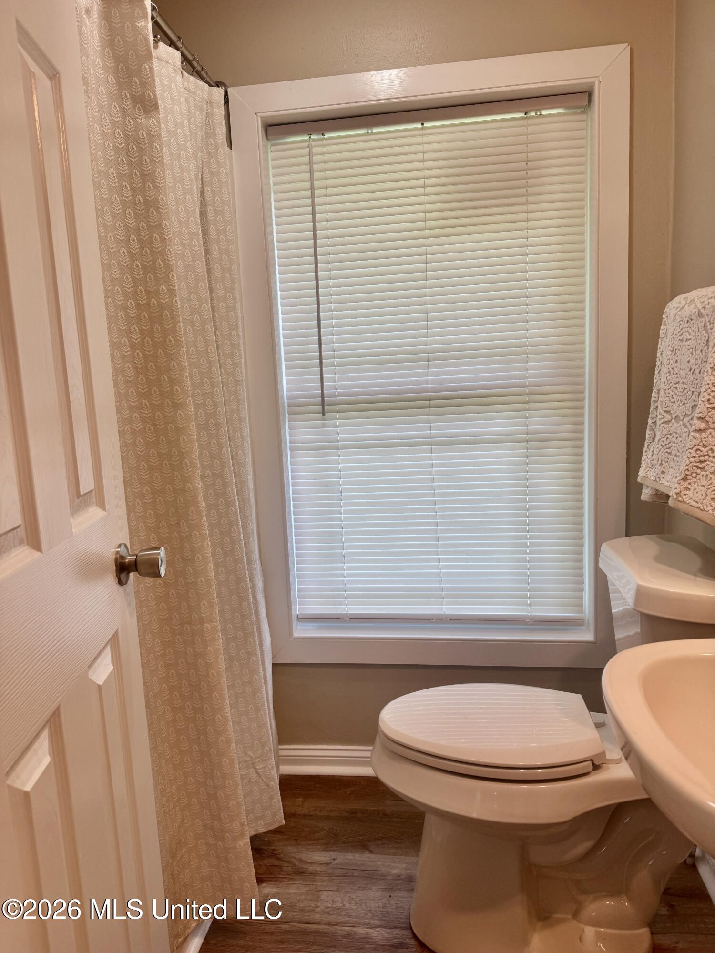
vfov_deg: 71.6
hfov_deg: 56.8
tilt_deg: -7.8
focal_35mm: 24
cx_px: 358
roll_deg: +3.3
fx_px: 661
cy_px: 476
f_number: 1.78
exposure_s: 1/120
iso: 125
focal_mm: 6.76
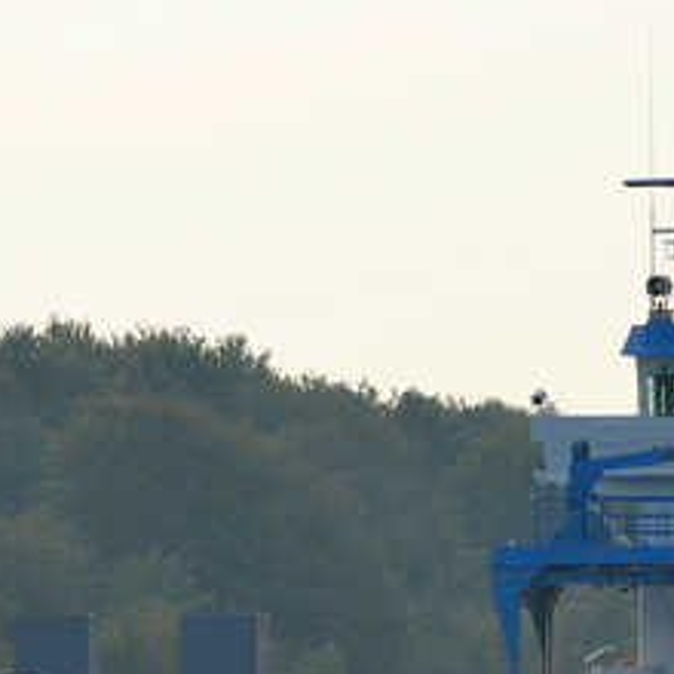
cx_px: 187
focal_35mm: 719
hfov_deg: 2.4
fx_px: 15829
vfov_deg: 2.4
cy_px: 567
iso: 200
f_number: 7.1
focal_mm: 155
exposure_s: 1/800
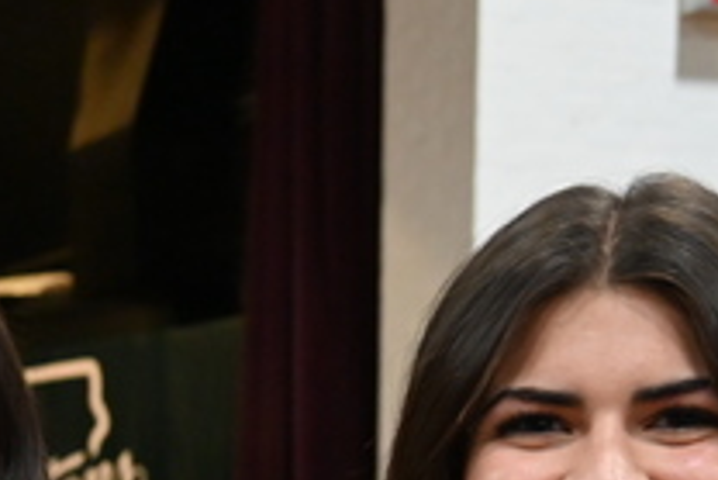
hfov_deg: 12.9
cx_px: -373
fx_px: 3003
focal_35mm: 150
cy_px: 1064
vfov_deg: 8.5
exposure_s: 1/125
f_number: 4.5
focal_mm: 30.5
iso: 3200
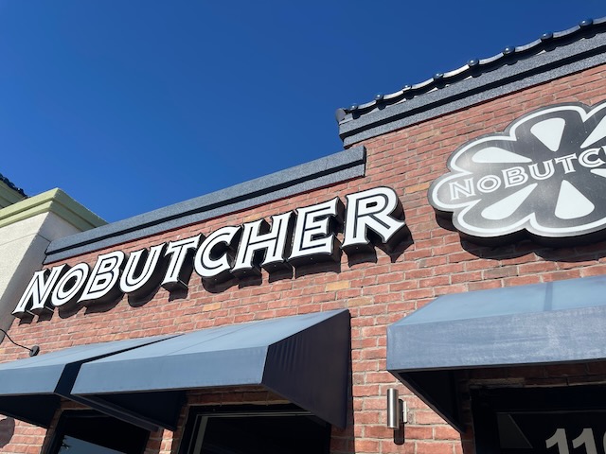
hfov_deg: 67.3
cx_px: 303
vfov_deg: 53.1
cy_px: 227
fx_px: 455
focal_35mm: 26
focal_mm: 5.1
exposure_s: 1/4717
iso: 32
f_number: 1.6
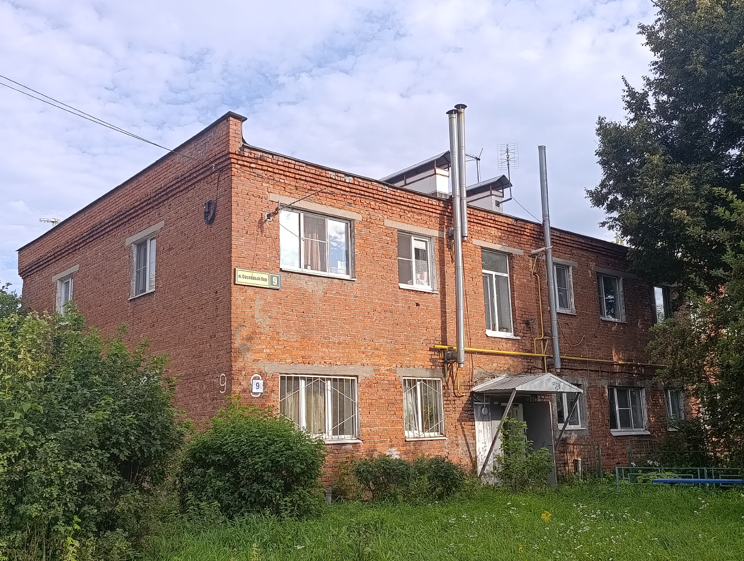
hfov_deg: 52.6
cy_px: 280
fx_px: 753
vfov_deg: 40.8
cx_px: 372
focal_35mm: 35
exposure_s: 1/360
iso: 50
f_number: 1.7
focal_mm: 6.11
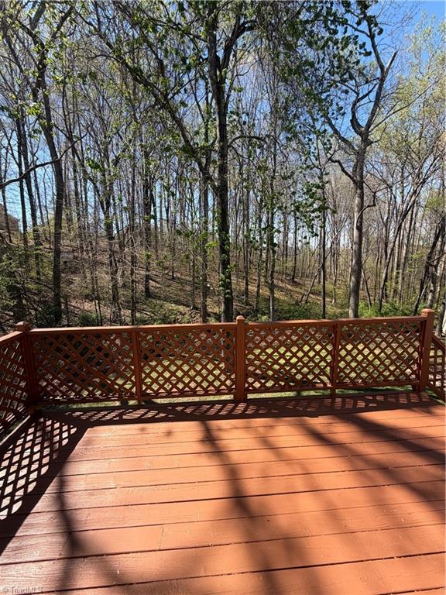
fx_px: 241
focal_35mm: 14
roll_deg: +0.6
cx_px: 223
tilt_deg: -9.6
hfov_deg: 85.7
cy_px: 298
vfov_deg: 102.1
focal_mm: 2.22
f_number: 2.2
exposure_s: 1/527
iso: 40
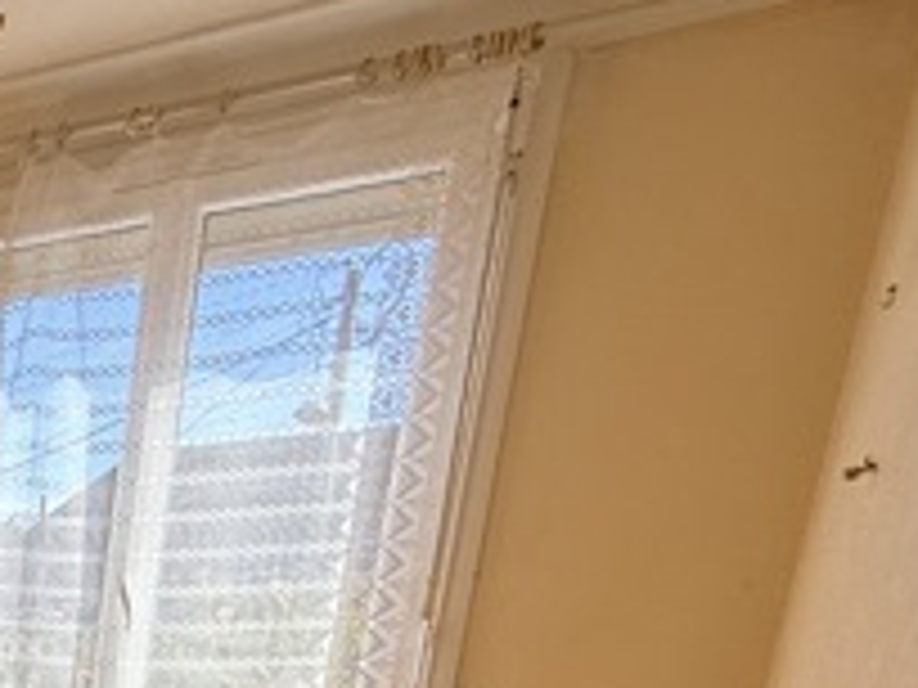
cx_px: -608
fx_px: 1459
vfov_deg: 21.3
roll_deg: +0.7
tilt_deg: -16.6
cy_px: 1093
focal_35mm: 55
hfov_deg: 23.7
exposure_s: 1/329
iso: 50
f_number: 2.2
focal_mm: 2.22
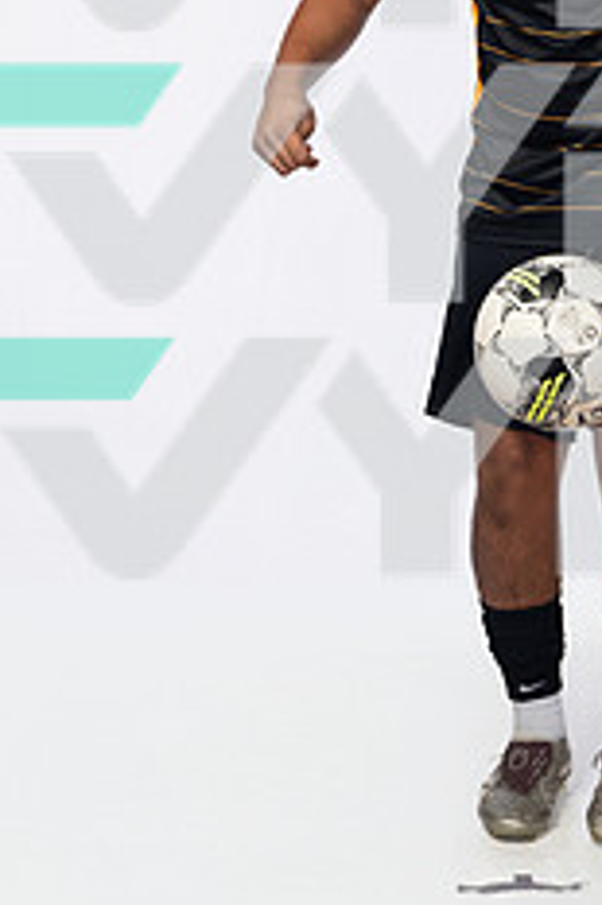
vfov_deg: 23.6
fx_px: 2135
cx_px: 520
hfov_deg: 15.9
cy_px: 186
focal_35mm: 85
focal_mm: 44
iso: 640
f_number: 6.3
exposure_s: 1/250
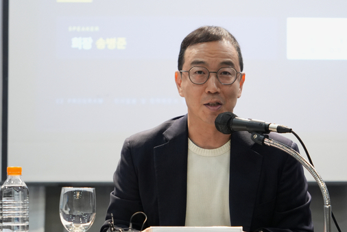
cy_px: 120
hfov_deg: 21.9
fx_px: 897
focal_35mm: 93
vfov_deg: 14.7
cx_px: 202
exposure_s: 1/100
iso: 1600
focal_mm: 50
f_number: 2.8
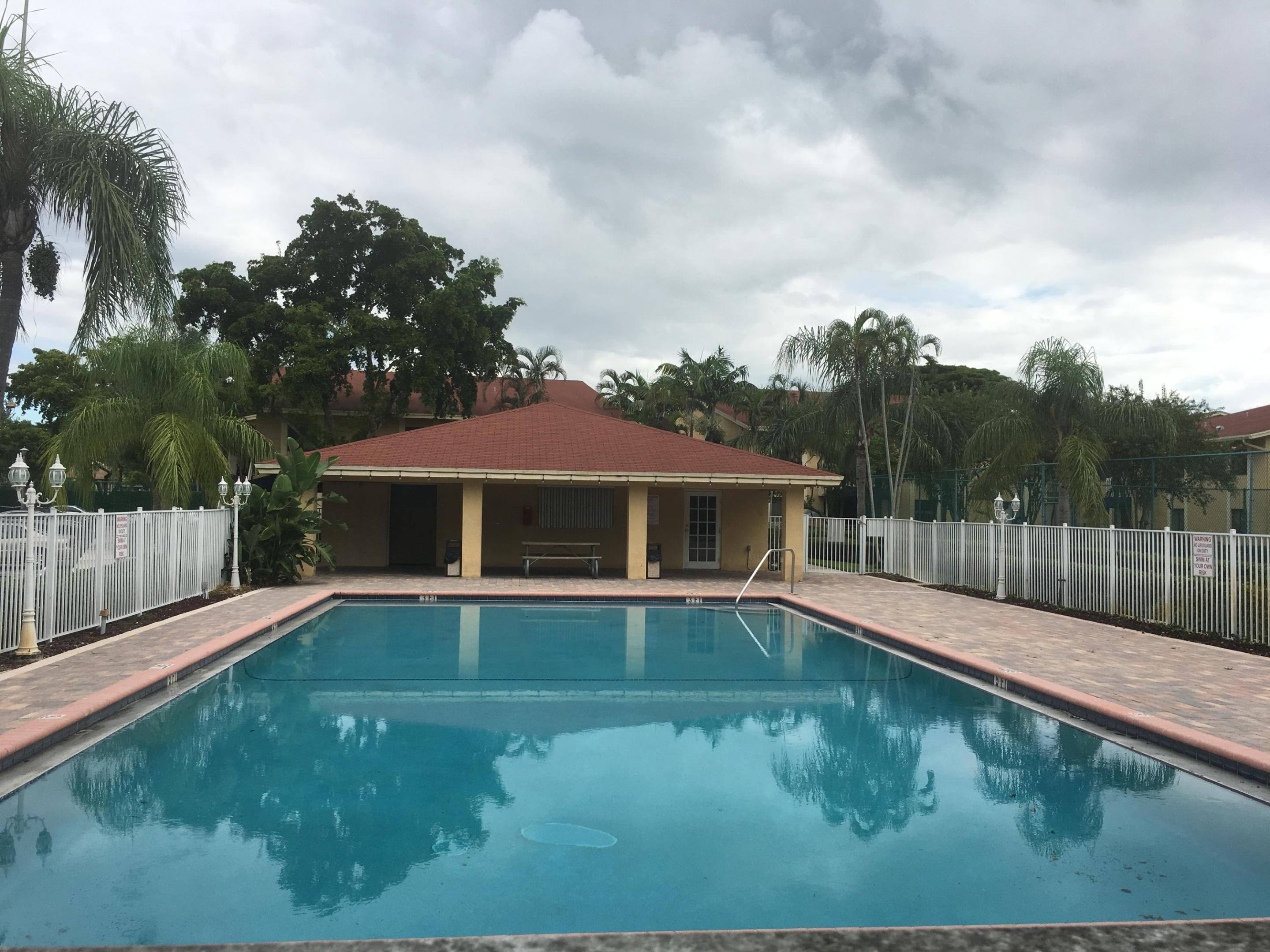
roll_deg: -1.3
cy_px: 476
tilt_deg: +1.8
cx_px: 635
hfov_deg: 61.7
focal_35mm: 29
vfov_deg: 48.2
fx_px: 1064
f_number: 2.2
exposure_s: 1/1115
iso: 25
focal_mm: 4.15
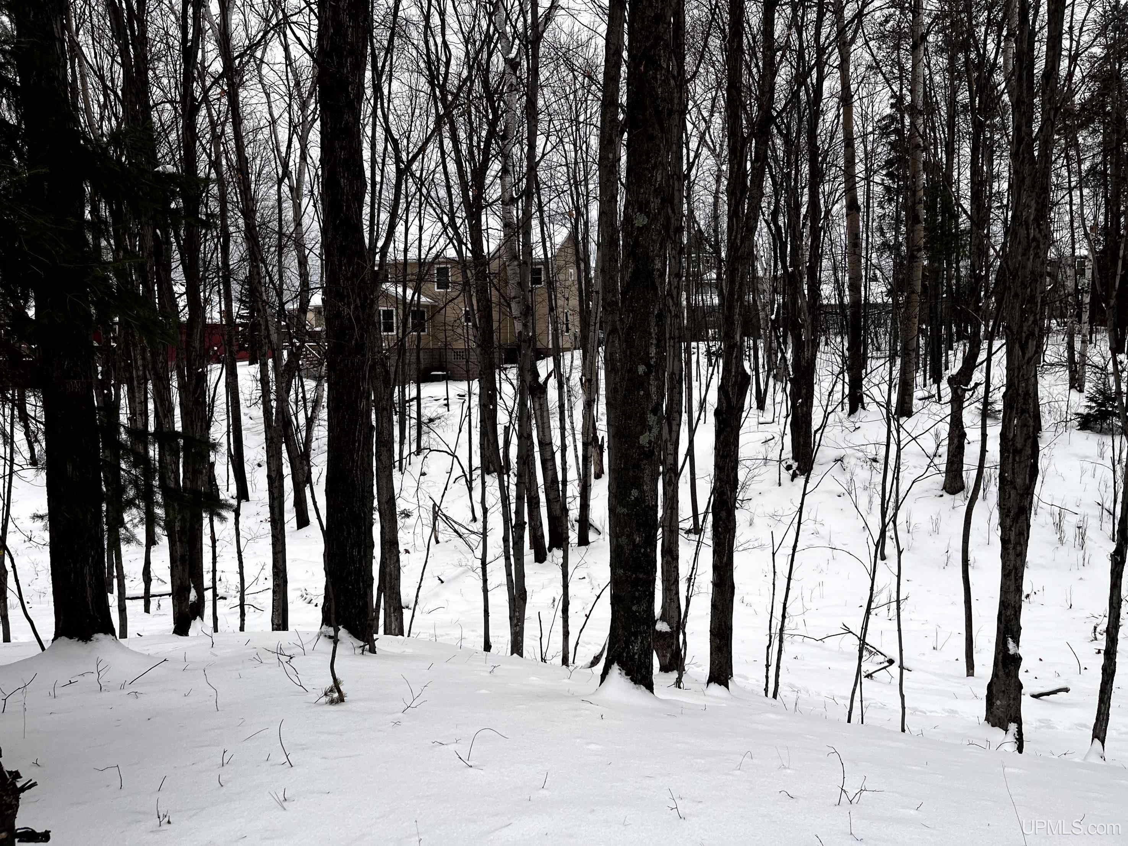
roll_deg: -0.6
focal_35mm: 26
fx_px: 847
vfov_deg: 53.1
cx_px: 564
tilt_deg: -5.5
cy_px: 423
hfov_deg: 67.3
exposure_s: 1/430
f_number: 1.6
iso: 50
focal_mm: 5.1
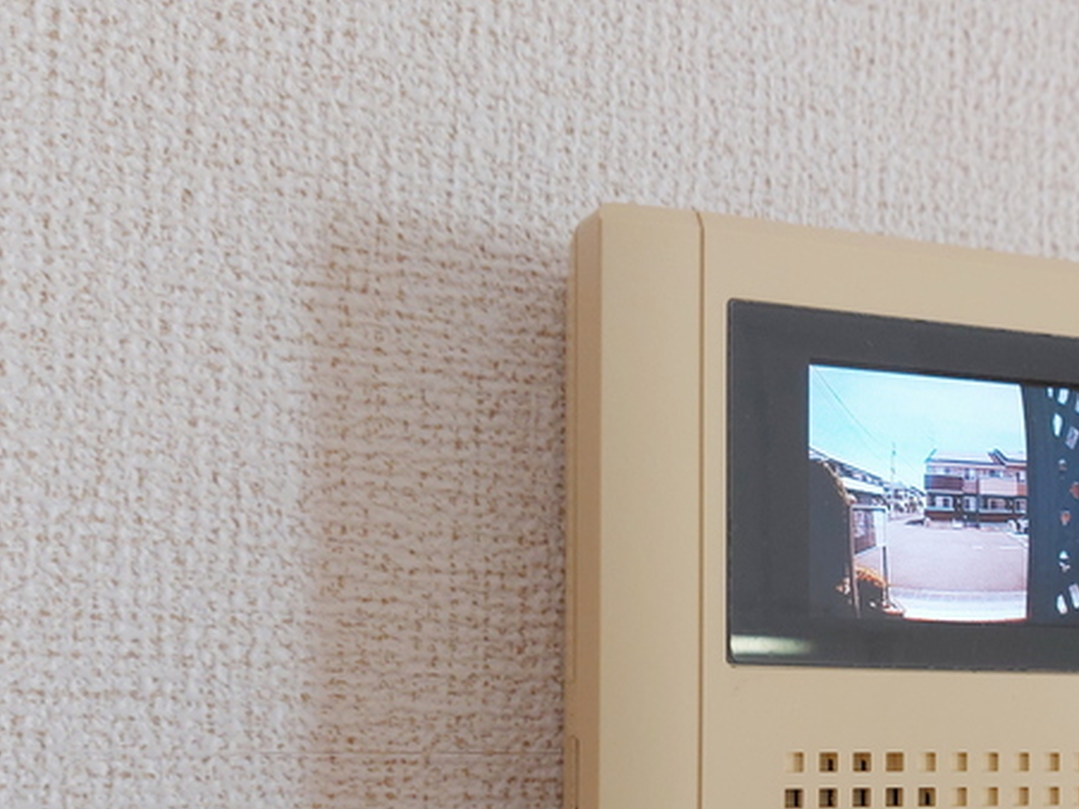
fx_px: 1590
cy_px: 759
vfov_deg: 27.3
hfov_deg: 35.8
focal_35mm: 51
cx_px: 921
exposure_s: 1/24
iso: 100
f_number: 1.8
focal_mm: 5.23
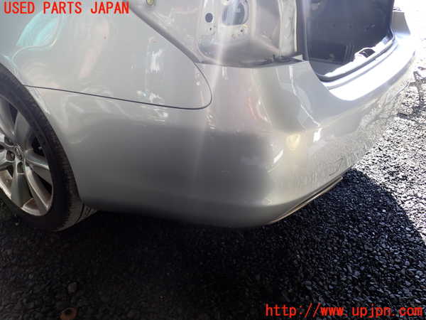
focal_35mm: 30
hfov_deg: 60.0
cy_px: 160
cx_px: 213
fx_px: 369
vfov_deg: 46.8
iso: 100
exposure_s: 1/160
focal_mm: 5.4
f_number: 3.2
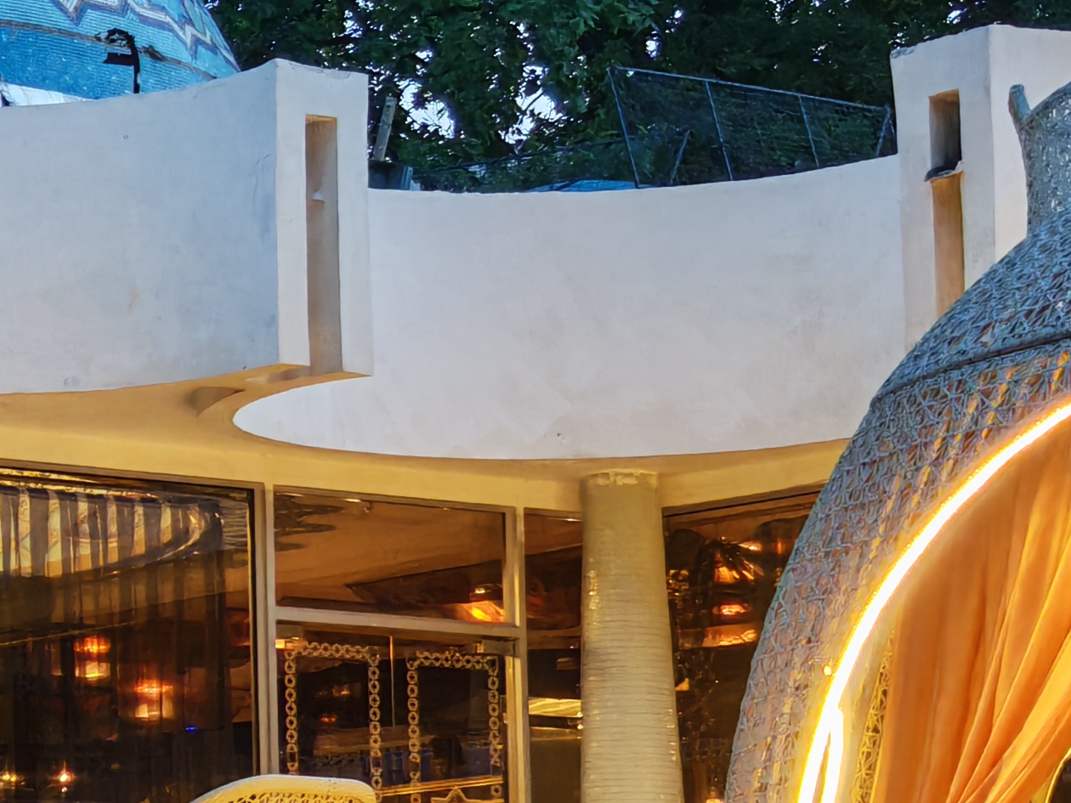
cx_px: -646
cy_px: 718
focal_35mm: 156
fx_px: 4827
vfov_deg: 9.5
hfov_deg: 12.0
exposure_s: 1/50
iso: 80
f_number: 1.4
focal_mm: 6.83
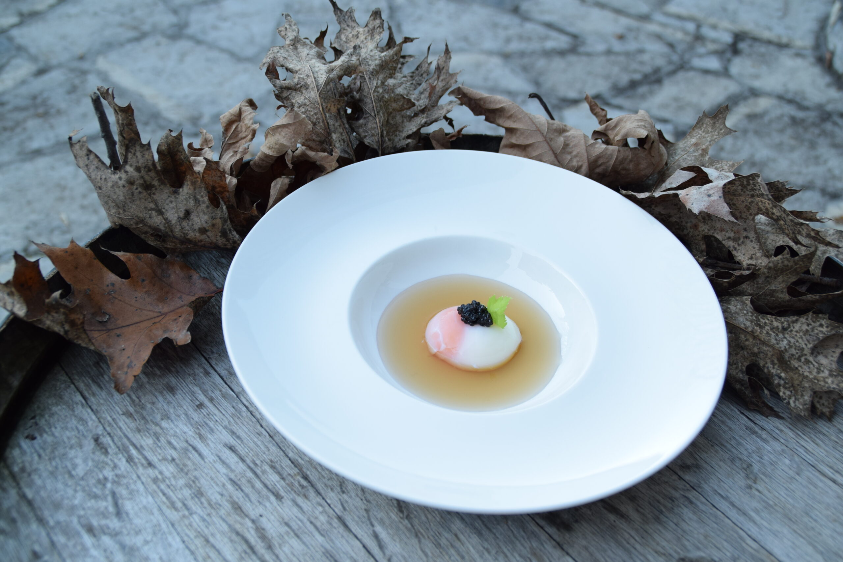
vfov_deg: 31.9
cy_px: 281
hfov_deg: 46.4
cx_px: 422
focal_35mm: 42
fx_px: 983
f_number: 6.3
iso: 400
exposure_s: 1/160
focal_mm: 28
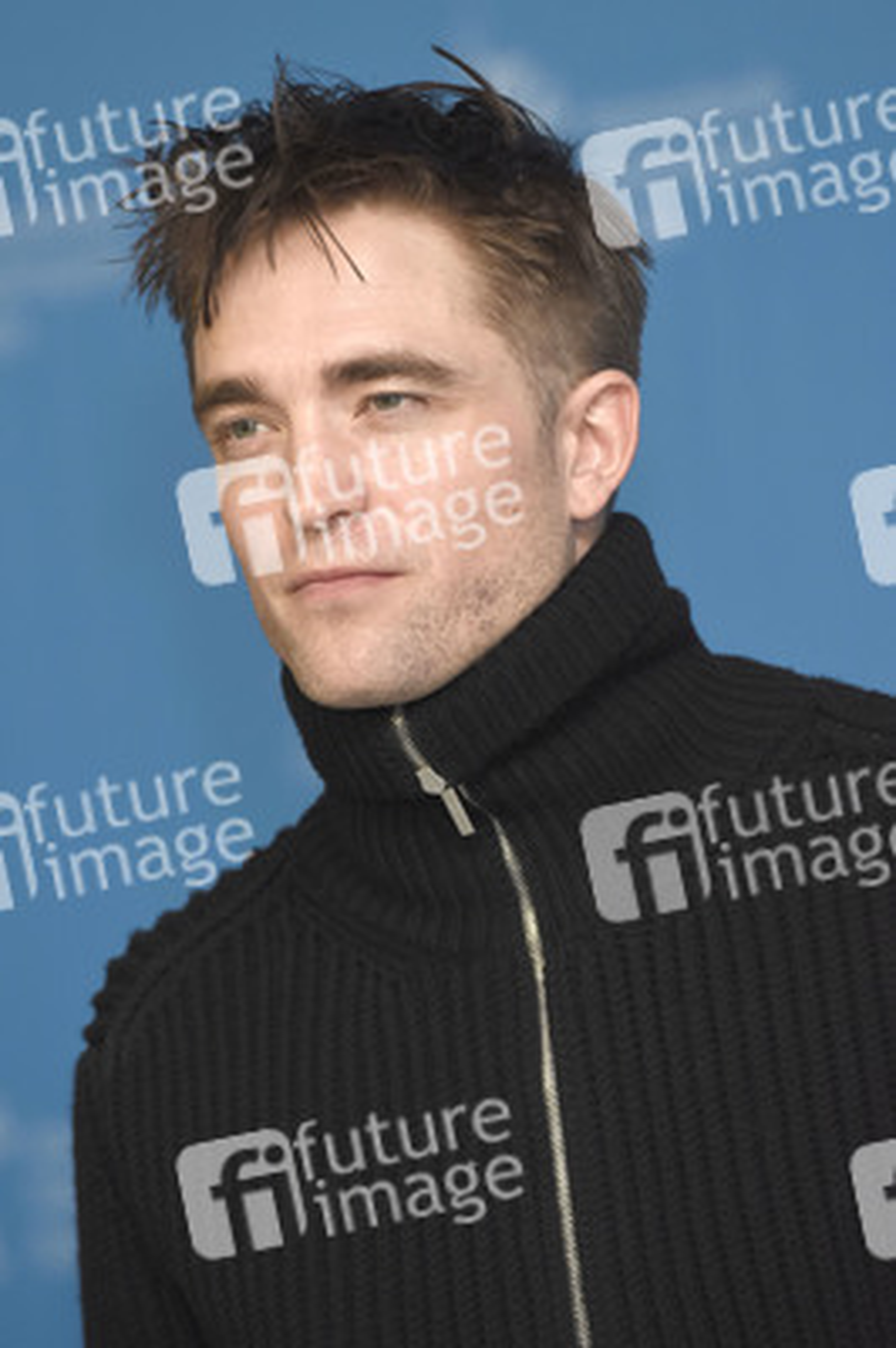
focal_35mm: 300
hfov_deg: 4.6
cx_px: 448
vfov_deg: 6.9
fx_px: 11219
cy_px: 674
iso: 800
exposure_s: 1/320
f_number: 3.5
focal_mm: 200
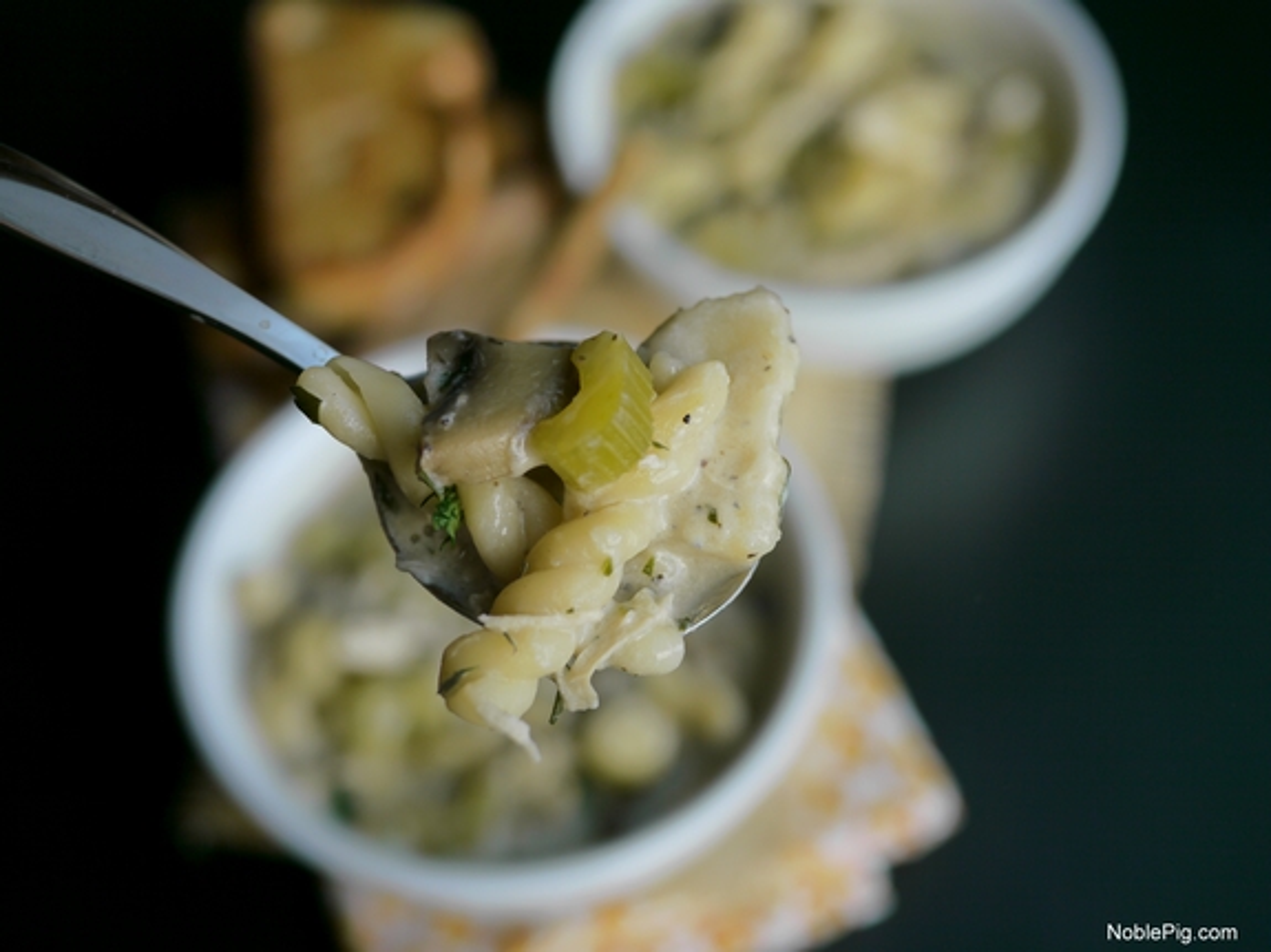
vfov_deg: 29.1
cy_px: 476
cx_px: 636
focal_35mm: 50
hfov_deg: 38.2
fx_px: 1835
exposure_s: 1/320
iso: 160
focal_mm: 25
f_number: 2.2
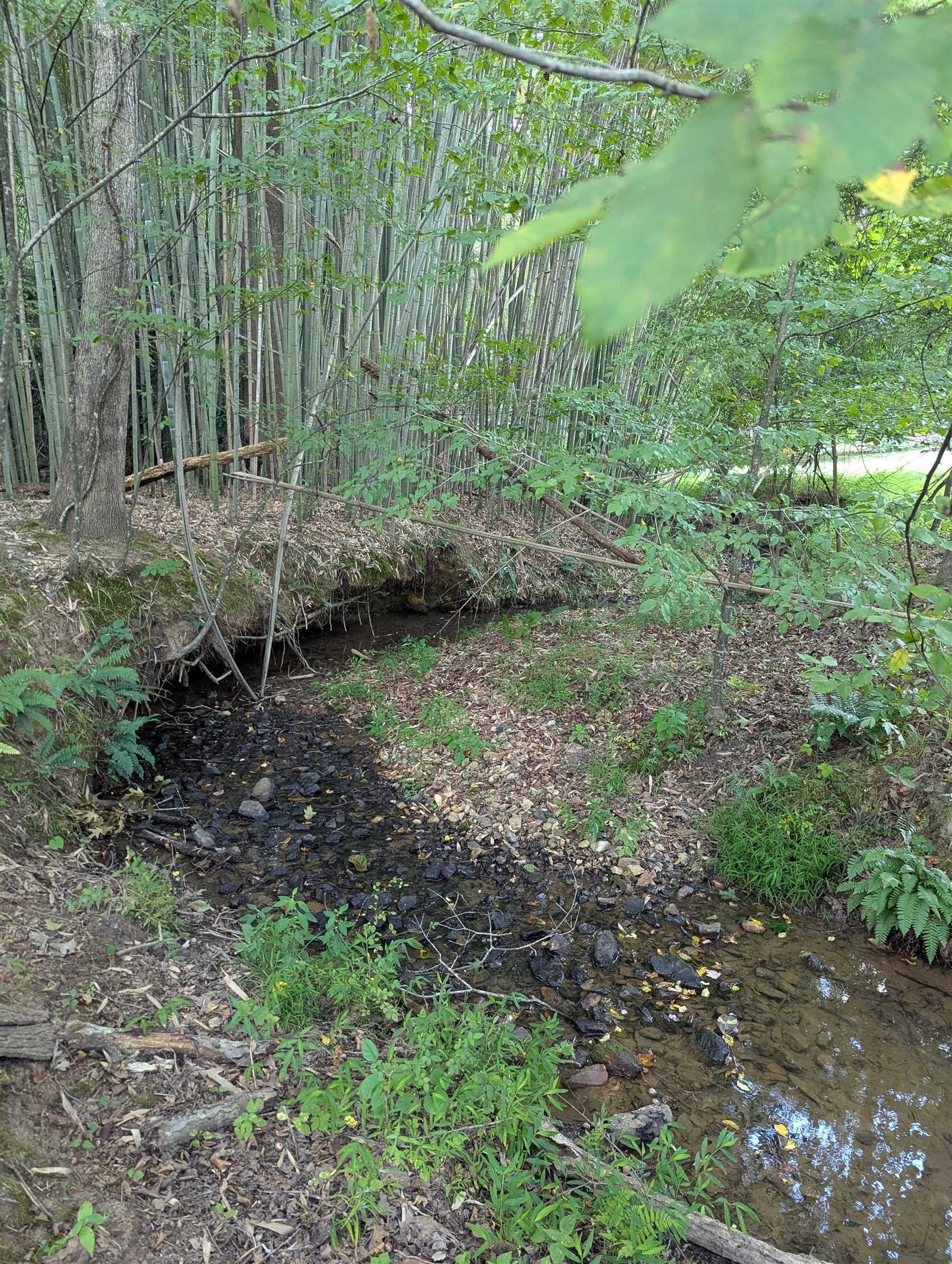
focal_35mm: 24
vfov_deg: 71.5
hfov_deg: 56.9
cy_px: 632
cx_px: 476
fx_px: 878
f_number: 1.85
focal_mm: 6.81
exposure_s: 1/214
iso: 574
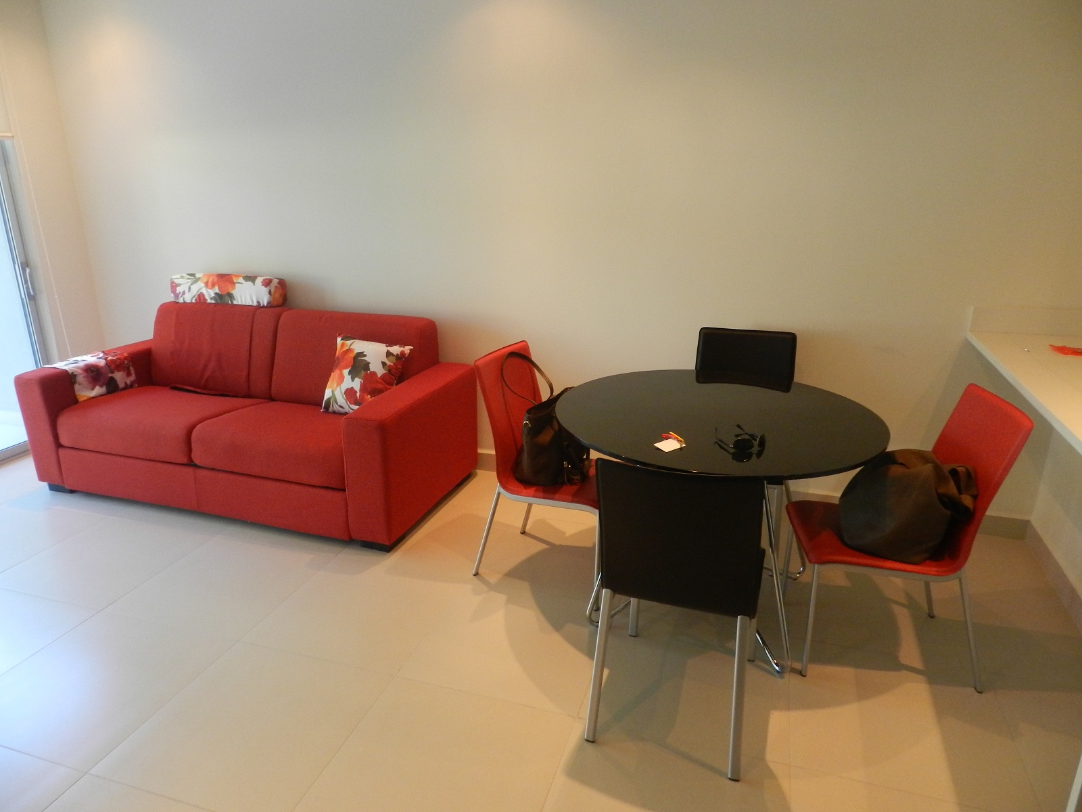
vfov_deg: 58.9
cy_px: 406
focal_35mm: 23
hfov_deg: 73.9
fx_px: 719
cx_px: 541
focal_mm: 4
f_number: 3.4
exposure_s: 1/25
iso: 400
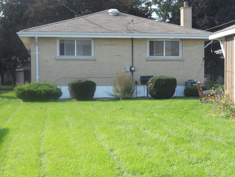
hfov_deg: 29.8
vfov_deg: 22.6
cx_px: 118
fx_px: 441
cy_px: 88
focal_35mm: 65
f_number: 5.3
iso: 80
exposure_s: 1/100
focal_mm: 11.7
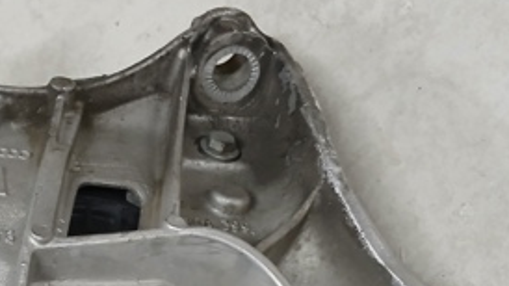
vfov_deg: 17.5
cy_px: 330
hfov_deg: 31.1
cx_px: 102
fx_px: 891
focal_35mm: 66
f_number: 1.8
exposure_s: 1/25
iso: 320
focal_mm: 3.98
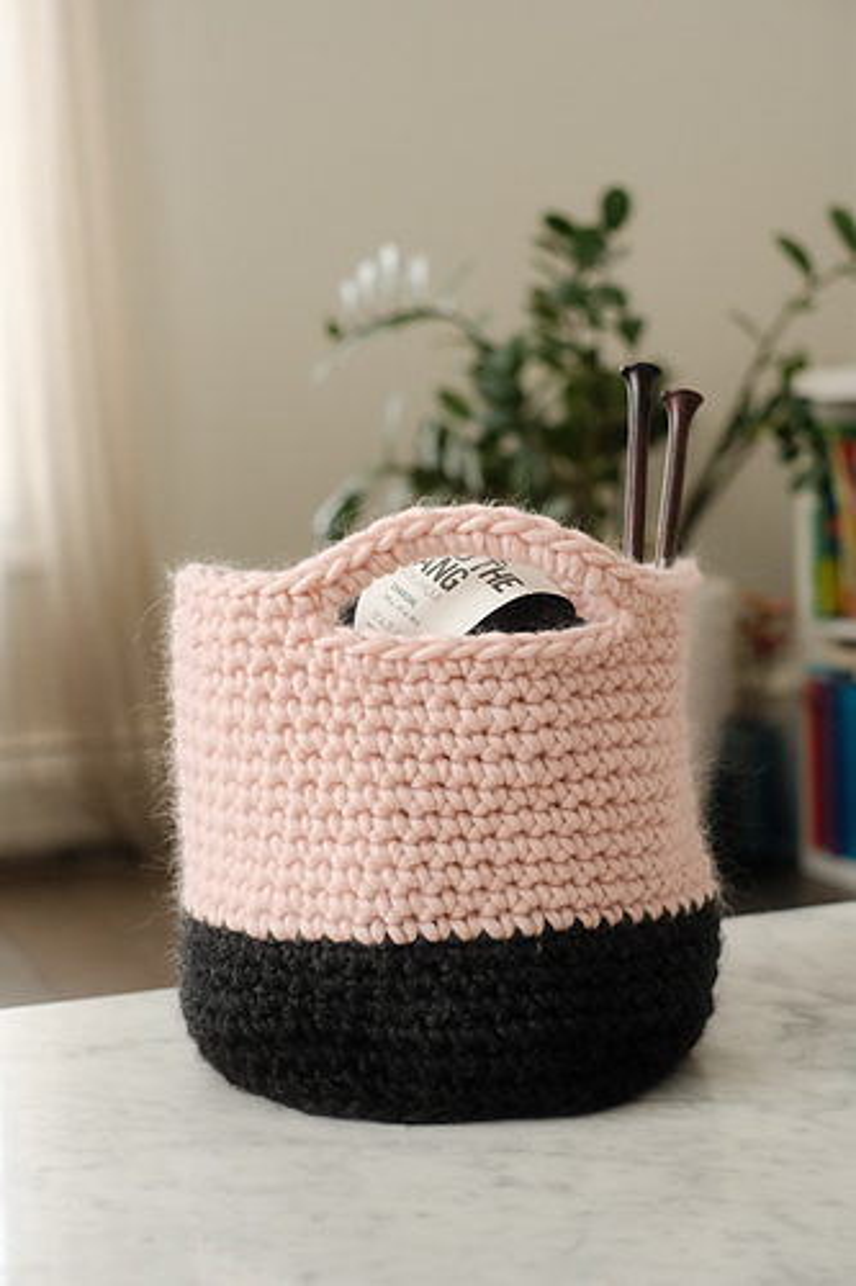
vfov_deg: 37.5
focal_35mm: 53
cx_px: 428
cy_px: 643
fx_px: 1891
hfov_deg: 25.5
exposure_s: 1/105
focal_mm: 35
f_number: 2.8
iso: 2000
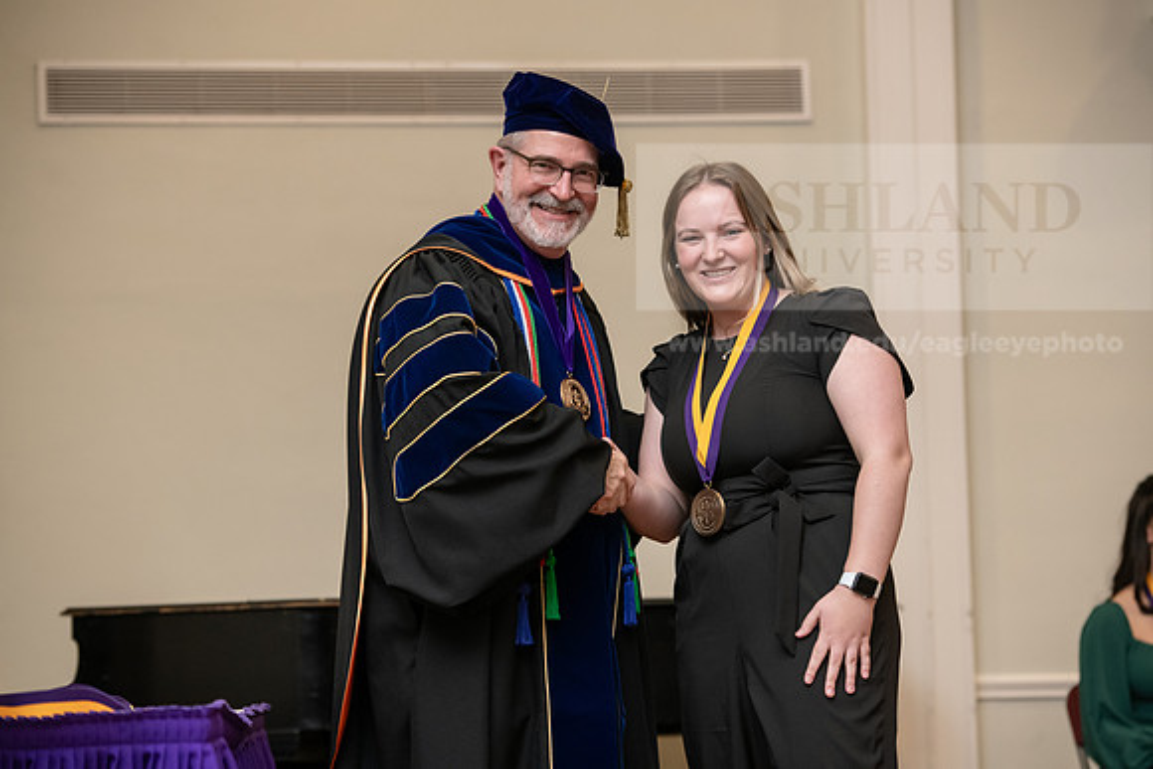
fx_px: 3716
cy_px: 384
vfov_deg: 11.8
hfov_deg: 17.6
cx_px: 576
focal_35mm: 116
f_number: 4
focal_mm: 116
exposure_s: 1/200
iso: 2000
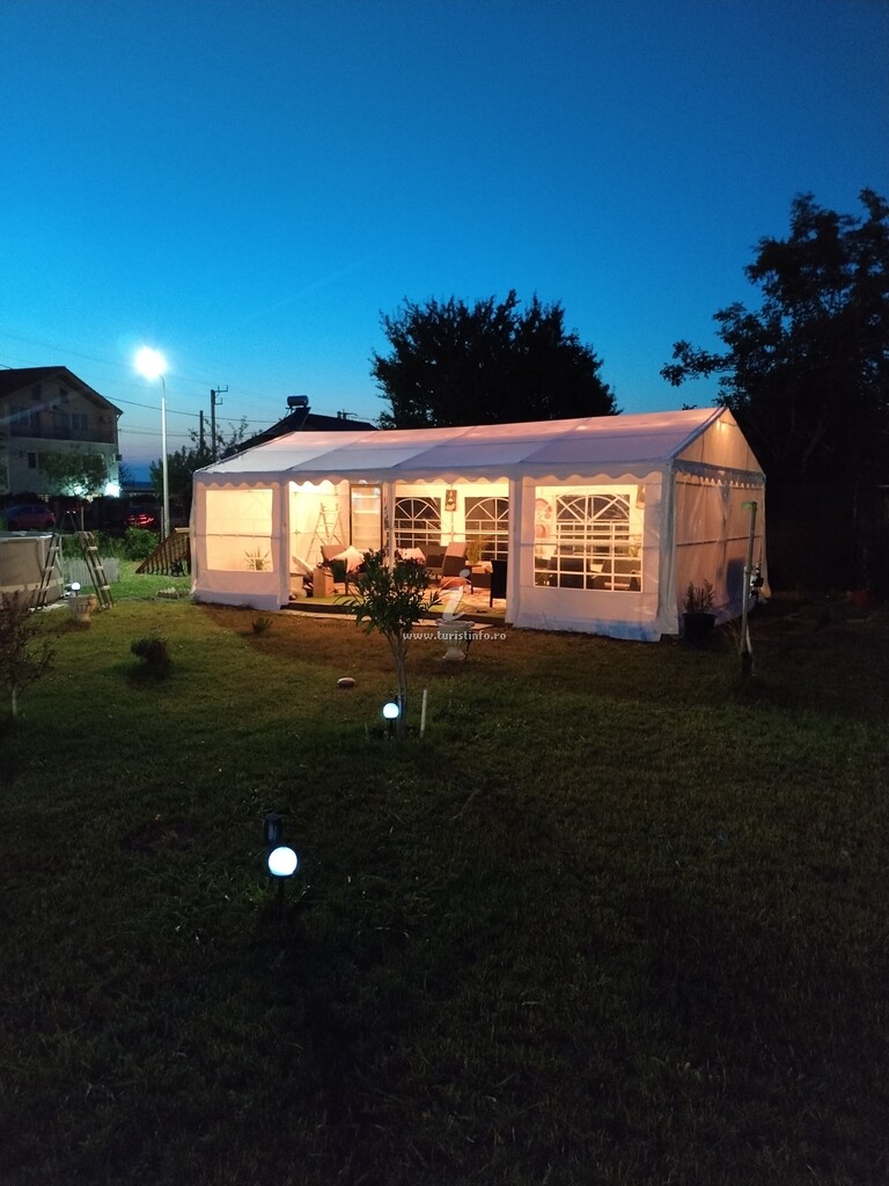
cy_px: 593
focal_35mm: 29
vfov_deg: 61.7
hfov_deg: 48.2
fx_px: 993
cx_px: 444
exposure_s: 1/12.5
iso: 2241
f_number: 1.8
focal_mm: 4.75
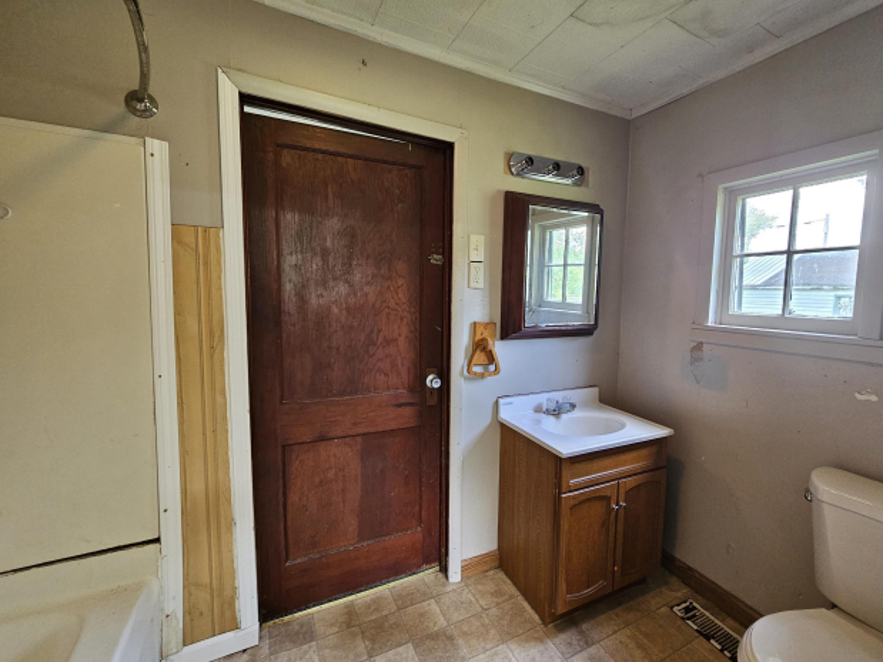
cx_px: 467
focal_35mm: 14
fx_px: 357
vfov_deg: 85.7
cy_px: 330
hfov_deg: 102.0
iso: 320
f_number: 2.2
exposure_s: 1/40
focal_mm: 2.2
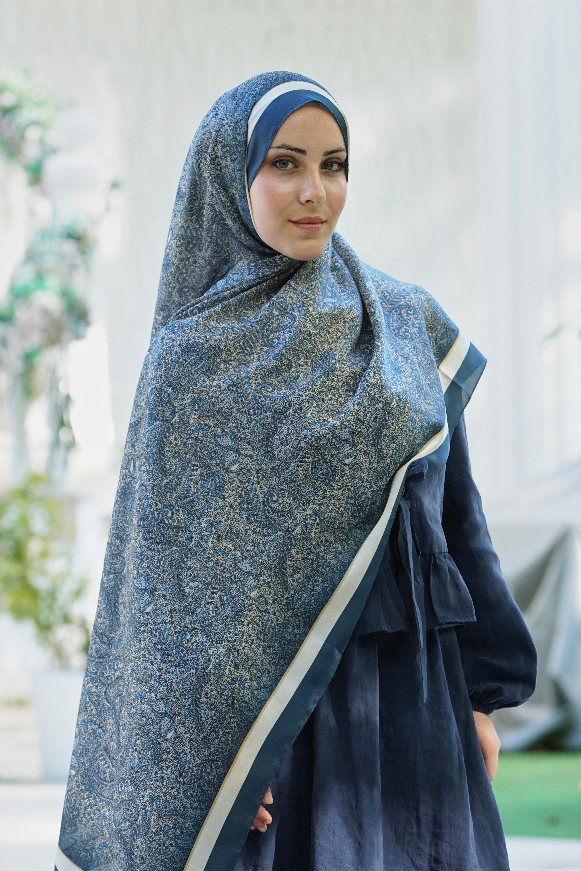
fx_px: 3388
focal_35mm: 140
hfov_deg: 9.8
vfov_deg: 14.7
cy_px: 436
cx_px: 290
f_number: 5.6
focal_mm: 140
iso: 500
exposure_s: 1/125
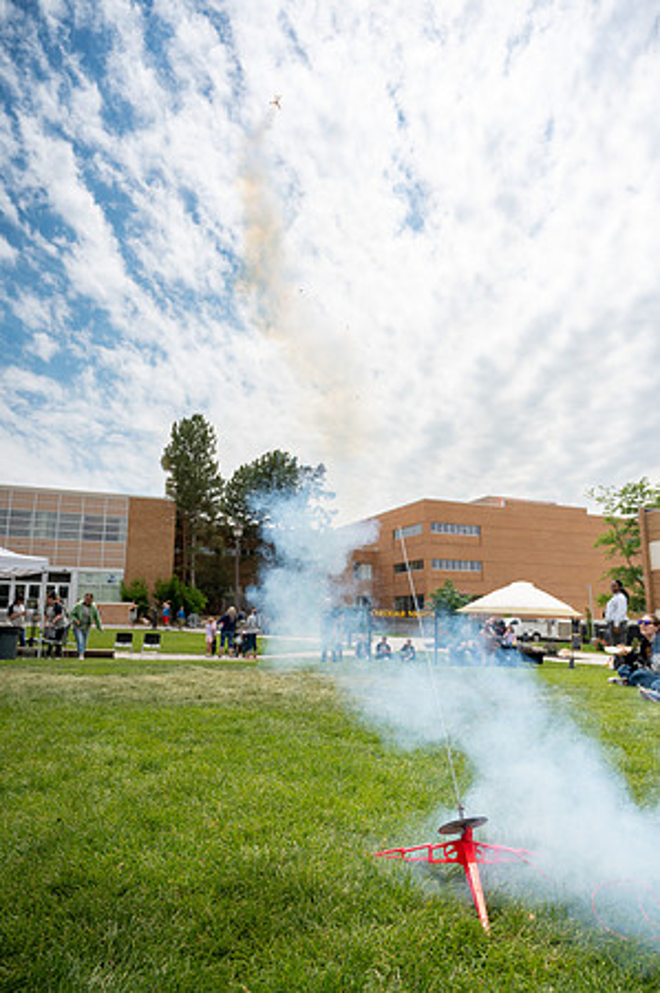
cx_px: 330
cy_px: 496
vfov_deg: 73.8
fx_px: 661
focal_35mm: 24
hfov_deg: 53.0
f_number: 4
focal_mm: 24
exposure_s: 1/5000
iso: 250
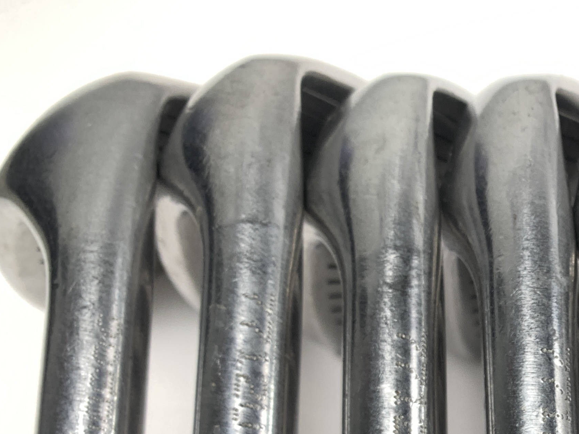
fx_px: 1037
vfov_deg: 22.2
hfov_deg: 28.2
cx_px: 650
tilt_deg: -70.1
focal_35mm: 62
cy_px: 488
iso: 25
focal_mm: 4.25
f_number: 1.8
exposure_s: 1/120
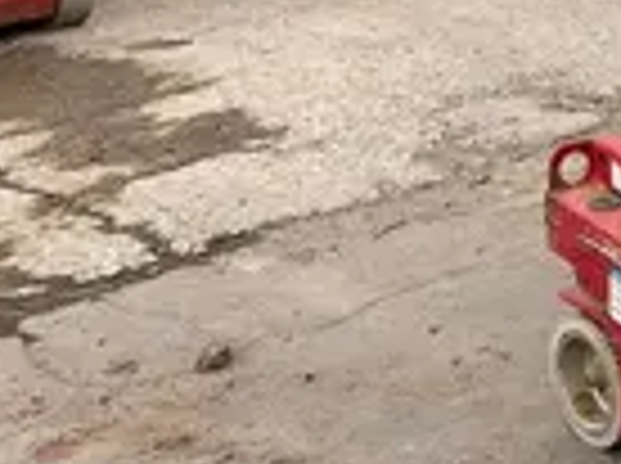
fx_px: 1862
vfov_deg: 13.9
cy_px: -52
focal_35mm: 104
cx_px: 1058
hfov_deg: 16.4
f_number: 1.8
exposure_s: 1/651
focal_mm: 4.25
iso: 32
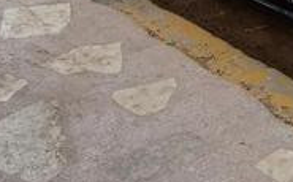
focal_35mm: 101
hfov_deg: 18.6
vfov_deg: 12.6
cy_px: -29
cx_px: 421
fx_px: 805
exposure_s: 1/50
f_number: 1.8
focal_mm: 4
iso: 32
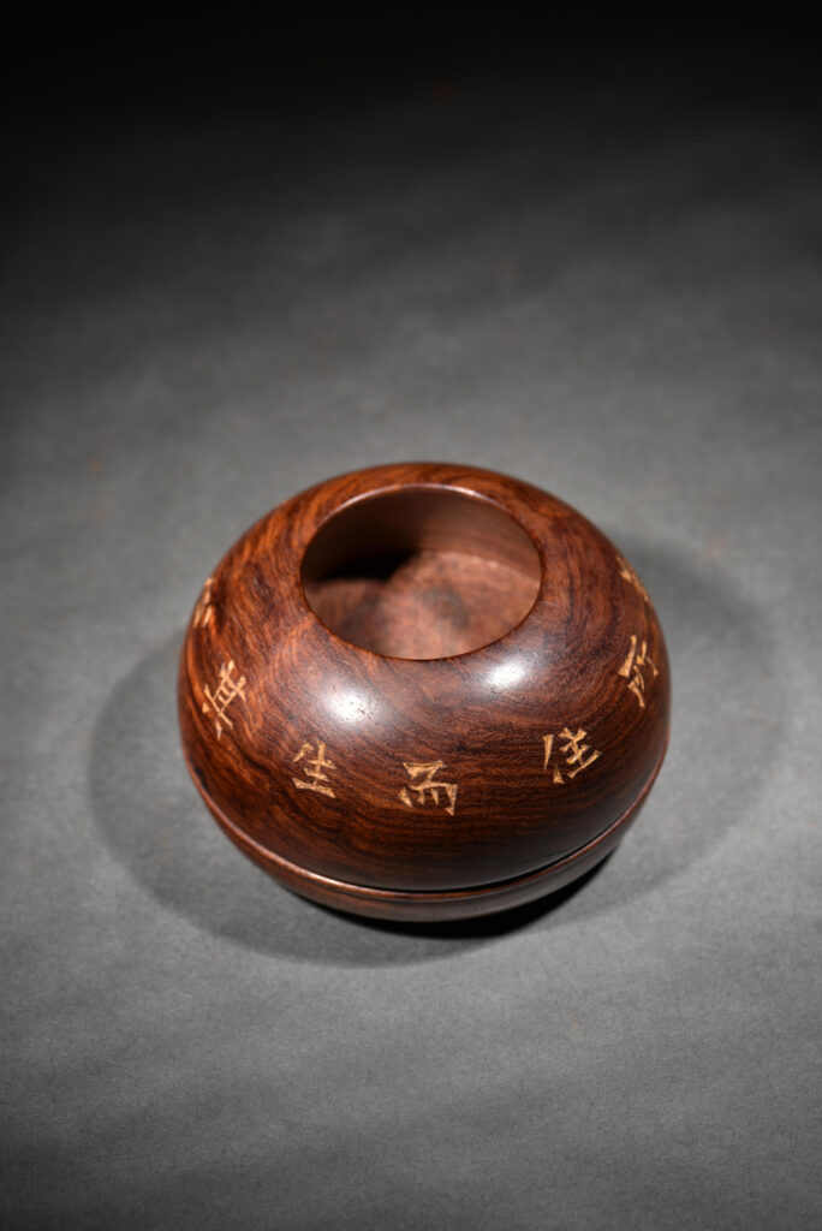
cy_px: 616
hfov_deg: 13.1
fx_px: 3591
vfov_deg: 19.4
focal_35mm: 105
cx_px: 411
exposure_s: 1/125
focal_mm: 105
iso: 125
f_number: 13
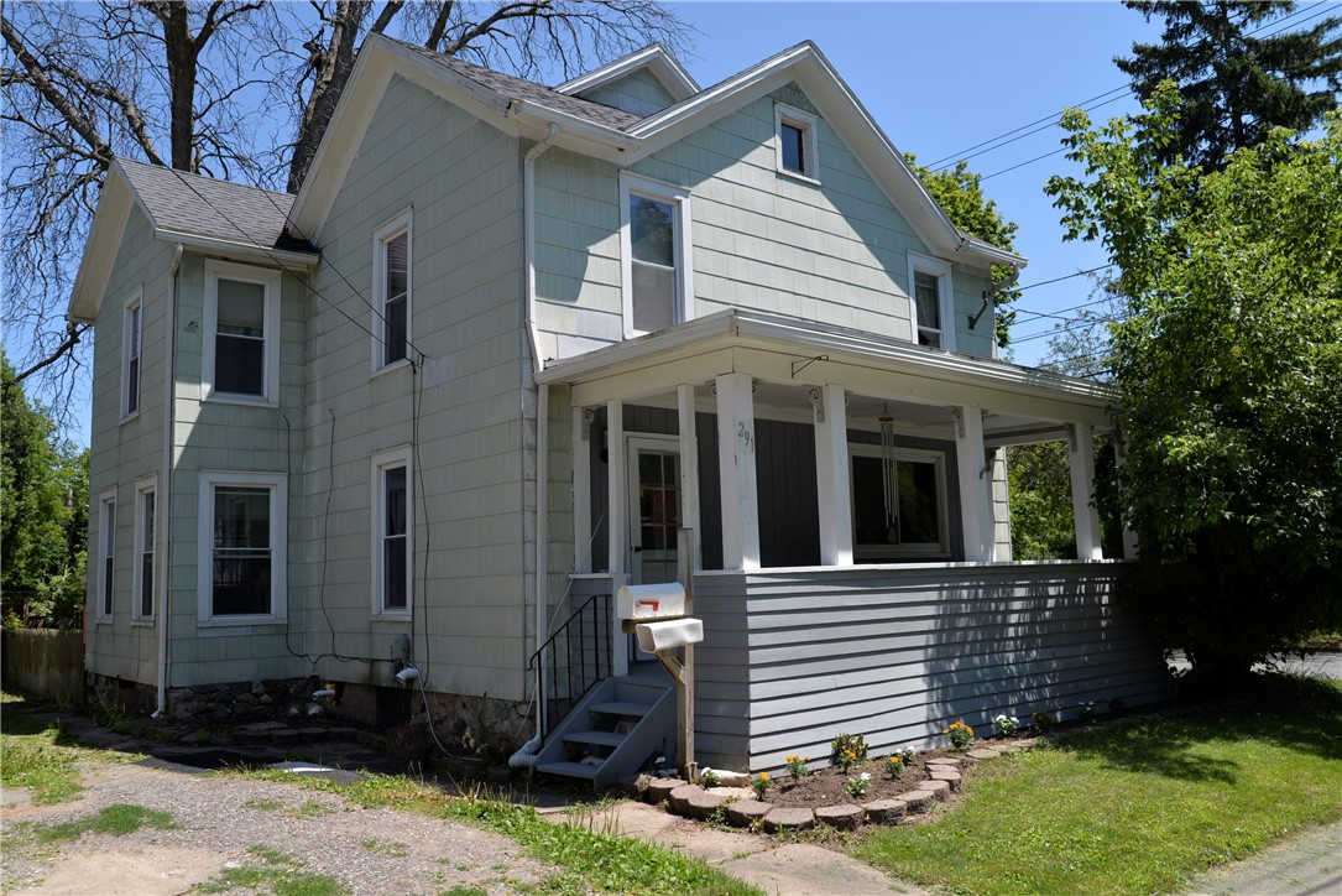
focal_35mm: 28
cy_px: 448
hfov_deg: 65.5
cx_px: 671
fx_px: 1044
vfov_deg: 46.4
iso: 100
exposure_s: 1/250
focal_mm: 28
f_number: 8
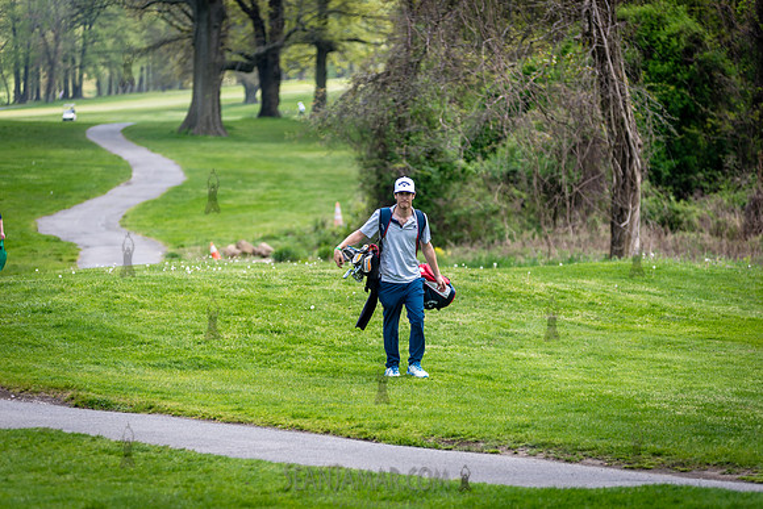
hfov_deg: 11.1
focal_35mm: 185
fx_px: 3922
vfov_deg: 7.4
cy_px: 254
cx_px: 382
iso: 100
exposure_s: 1/400
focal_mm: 185
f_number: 3.5
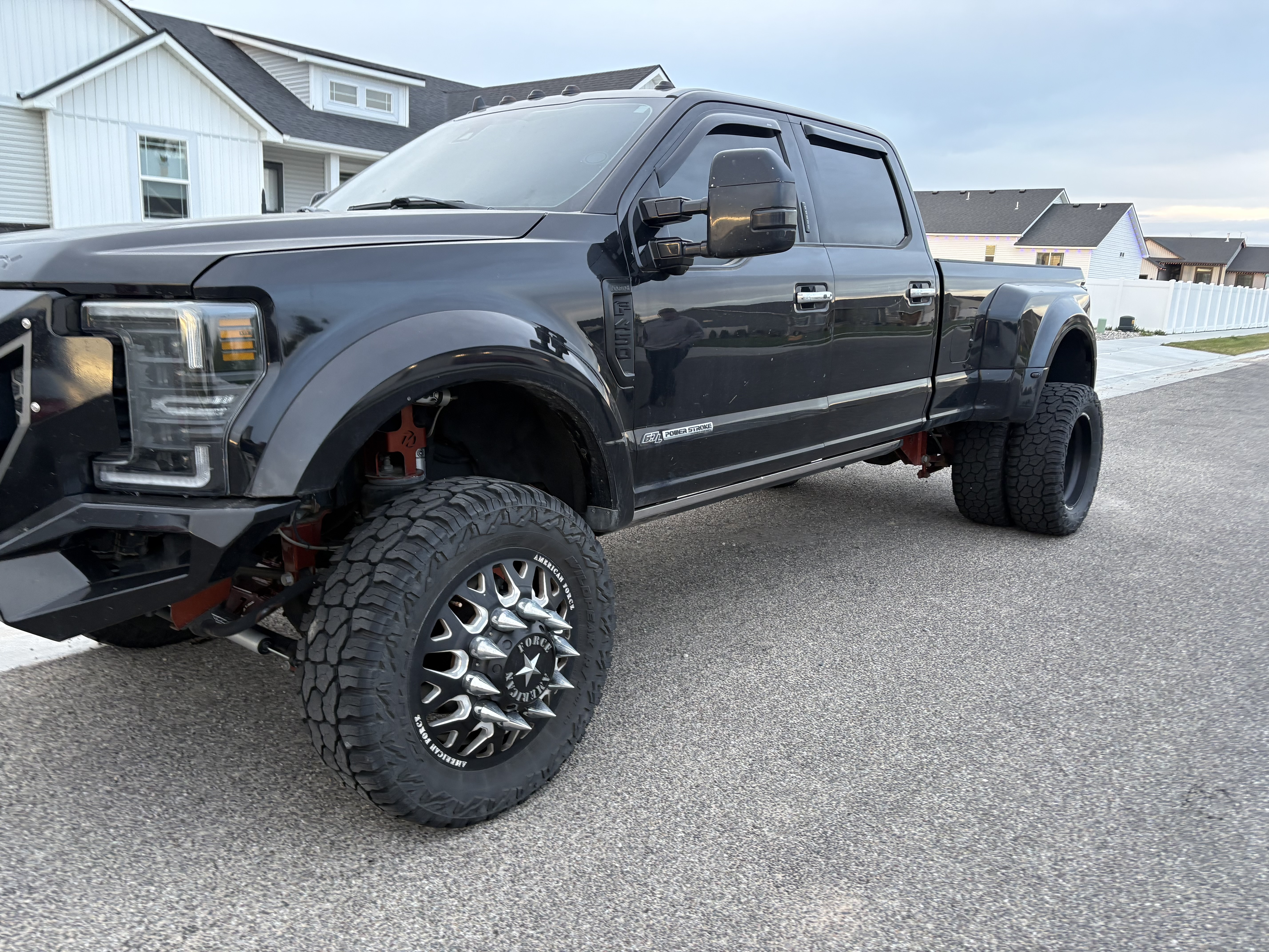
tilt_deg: -8.9
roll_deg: -1.6
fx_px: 953
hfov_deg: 67.3
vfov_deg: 53.1
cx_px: 634
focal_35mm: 26
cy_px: 476
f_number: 1.6
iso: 125
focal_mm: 5.96
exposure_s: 1/60
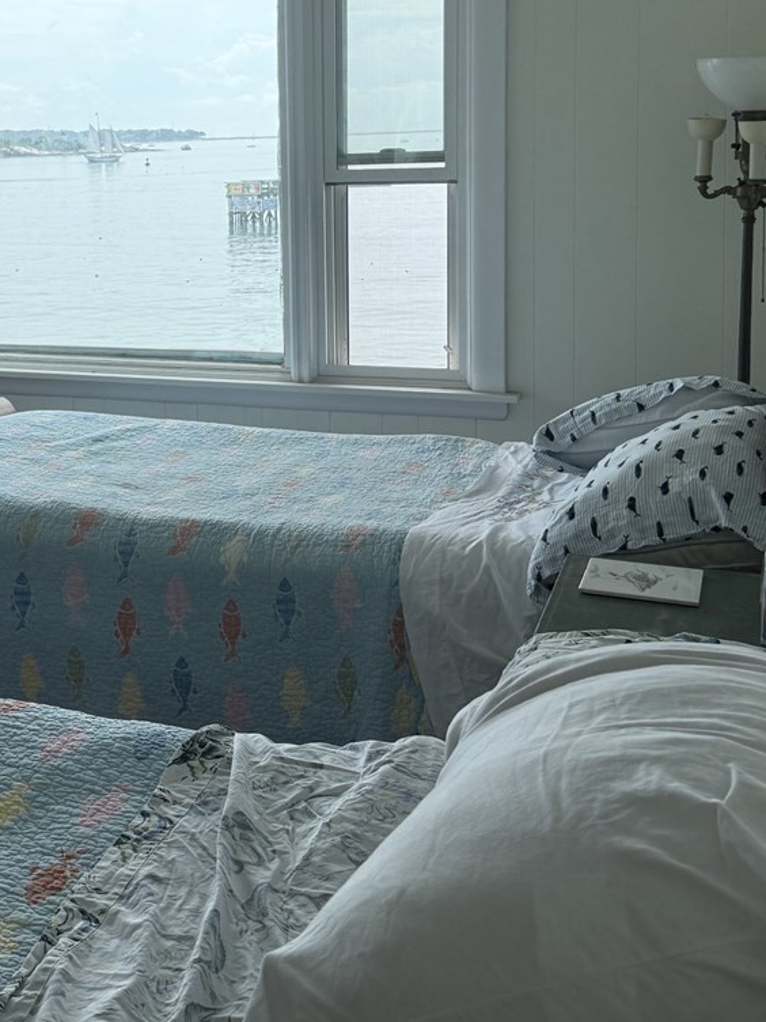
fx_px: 1446
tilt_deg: -6.8
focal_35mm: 49
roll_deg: +1.4
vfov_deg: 38.3
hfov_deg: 29.0
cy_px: 306
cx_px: 155
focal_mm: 6.76
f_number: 1.78
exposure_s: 1/2801
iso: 100
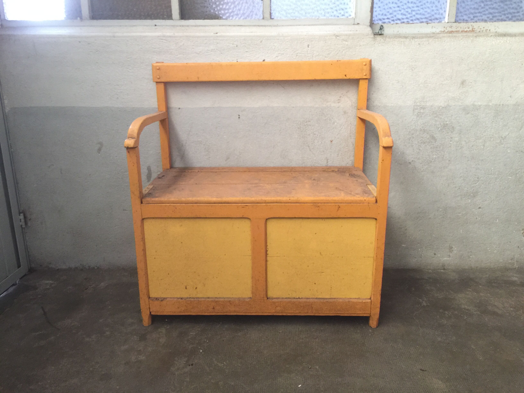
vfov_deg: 48.2
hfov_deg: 61.7
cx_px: 262
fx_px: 439
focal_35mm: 29
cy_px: 196
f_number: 2.2
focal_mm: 4.15
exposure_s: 1/10
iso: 100
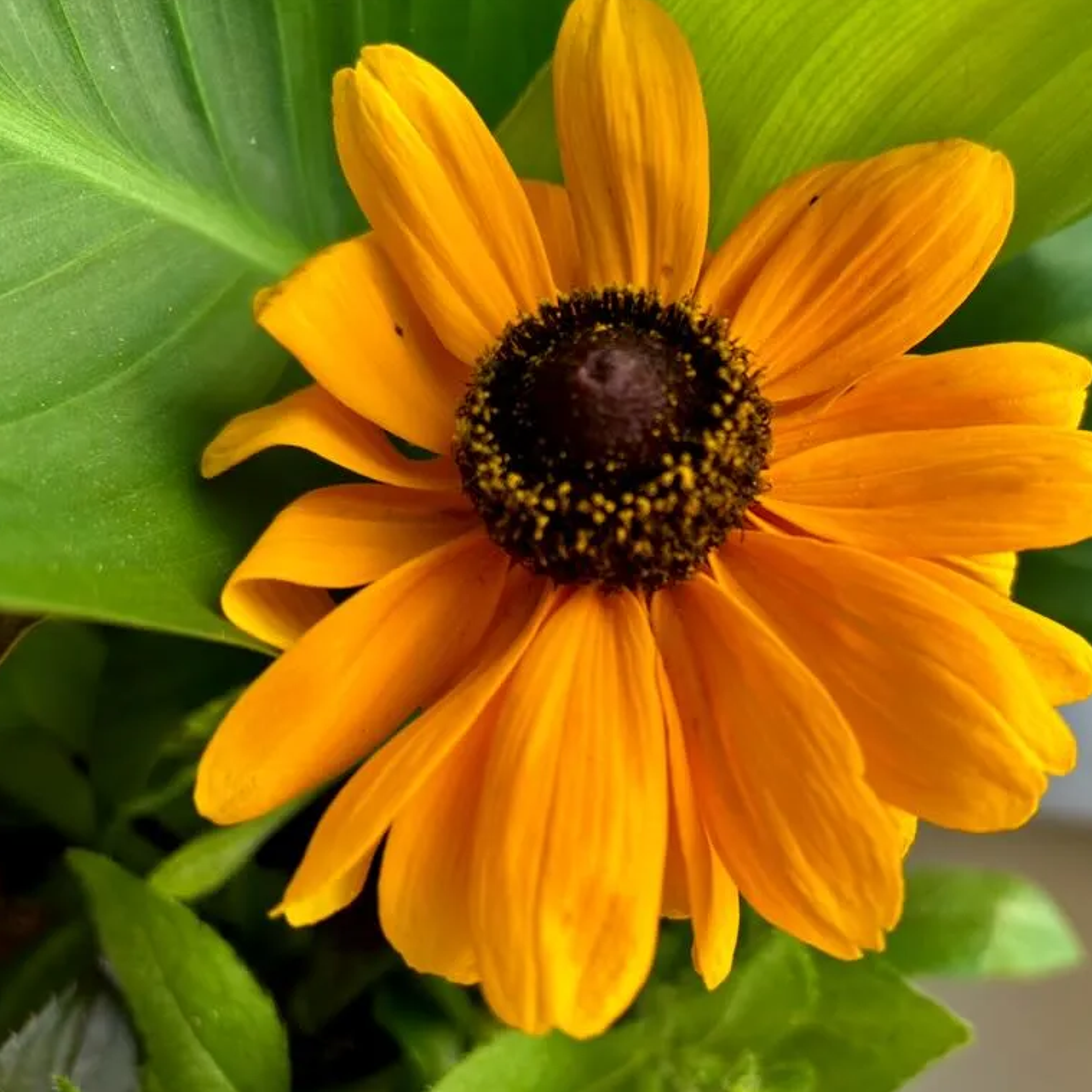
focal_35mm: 31
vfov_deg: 52.5
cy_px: 545
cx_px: 719
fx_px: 1106
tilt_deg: -49.9
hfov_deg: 51.6
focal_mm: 5.96
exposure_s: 1/121
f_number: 1.6
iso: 80
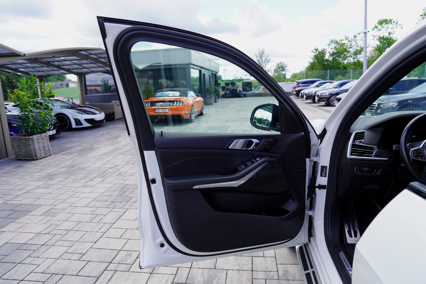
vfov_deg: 53.1
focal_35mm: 24
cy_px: 142
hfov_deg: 73.7
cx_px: 213
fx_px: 284
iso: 100
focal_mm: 24
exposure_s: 1/200
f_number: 4.5
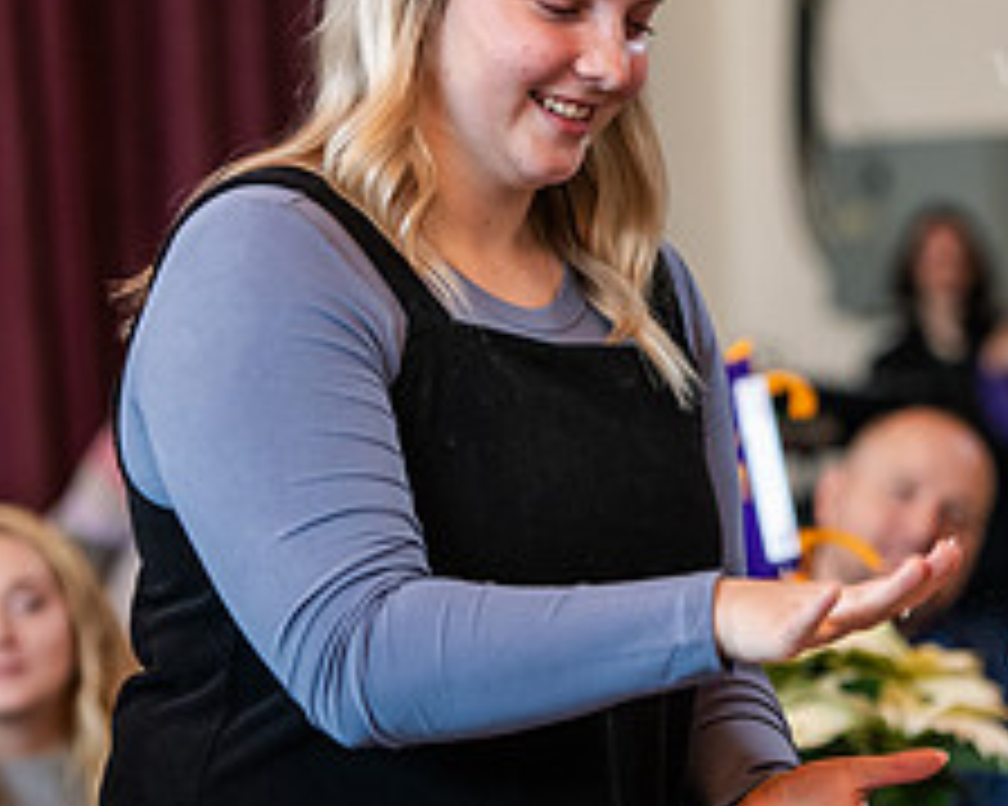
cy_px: 160
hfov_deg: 7.8
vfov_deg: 6.2
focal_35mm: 248
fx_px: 7395
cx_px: 788
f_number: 3.2
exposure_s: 1/200
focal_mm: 102
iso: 1600
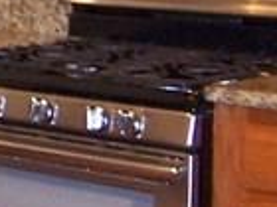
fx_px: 1344
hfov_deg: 11.3
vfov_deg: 8.8
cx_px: -150
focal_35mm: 168
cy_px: 14
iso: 200
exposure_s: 1/30
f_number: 2.8
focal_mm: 3.8
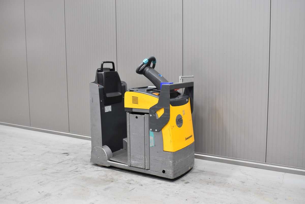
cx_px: 152
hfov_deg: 53.1
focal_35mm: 36
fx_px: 305
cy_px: 102
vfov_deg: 36.9
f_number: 5
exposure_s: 1/30
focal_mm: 24
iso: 1600
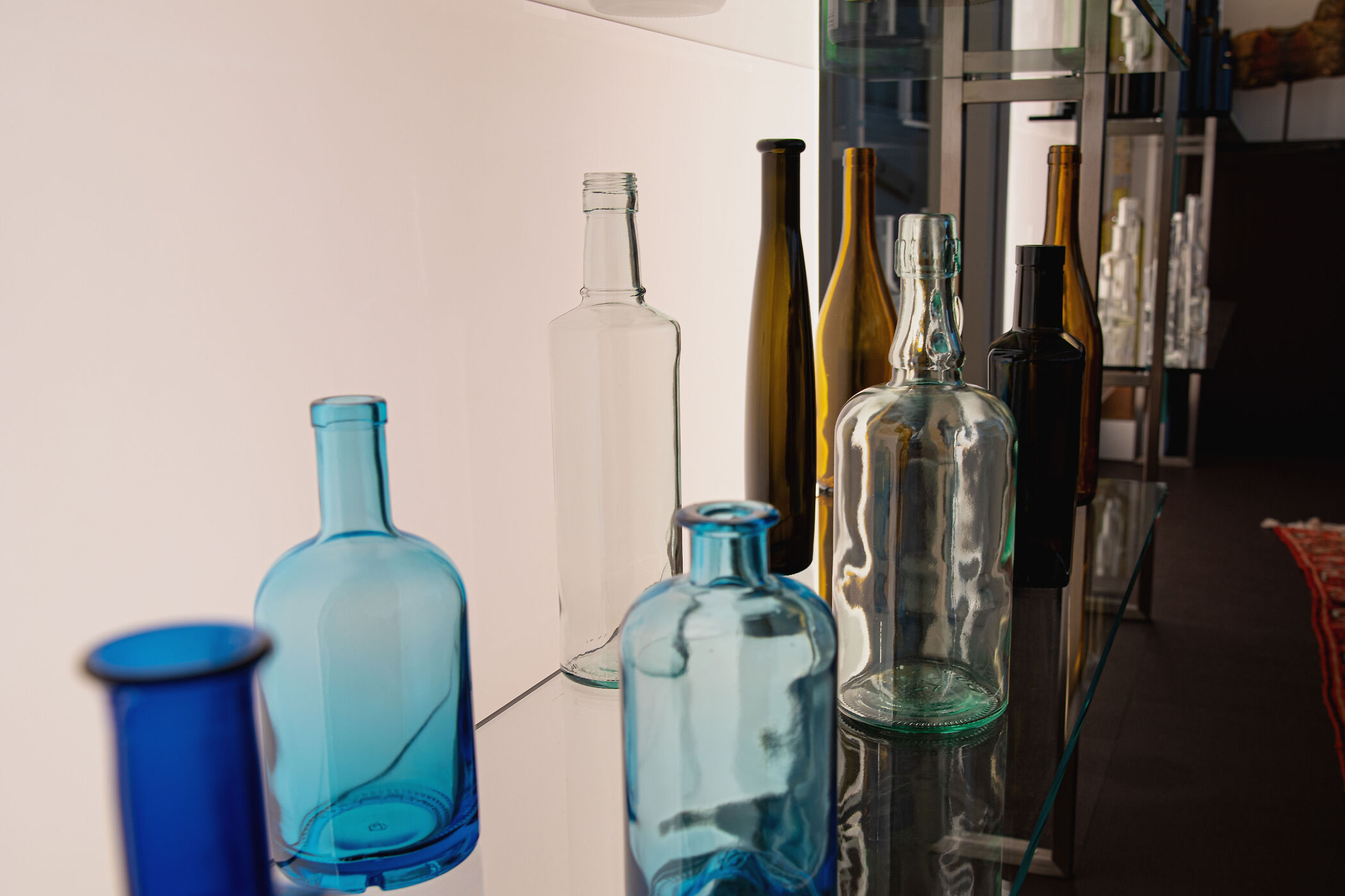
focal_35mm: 39
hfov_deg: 49.4
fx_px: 1457
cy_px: 484
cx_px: 770
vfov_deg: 34.2
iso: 100
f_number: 6.3
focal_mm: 34
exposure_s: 1/20
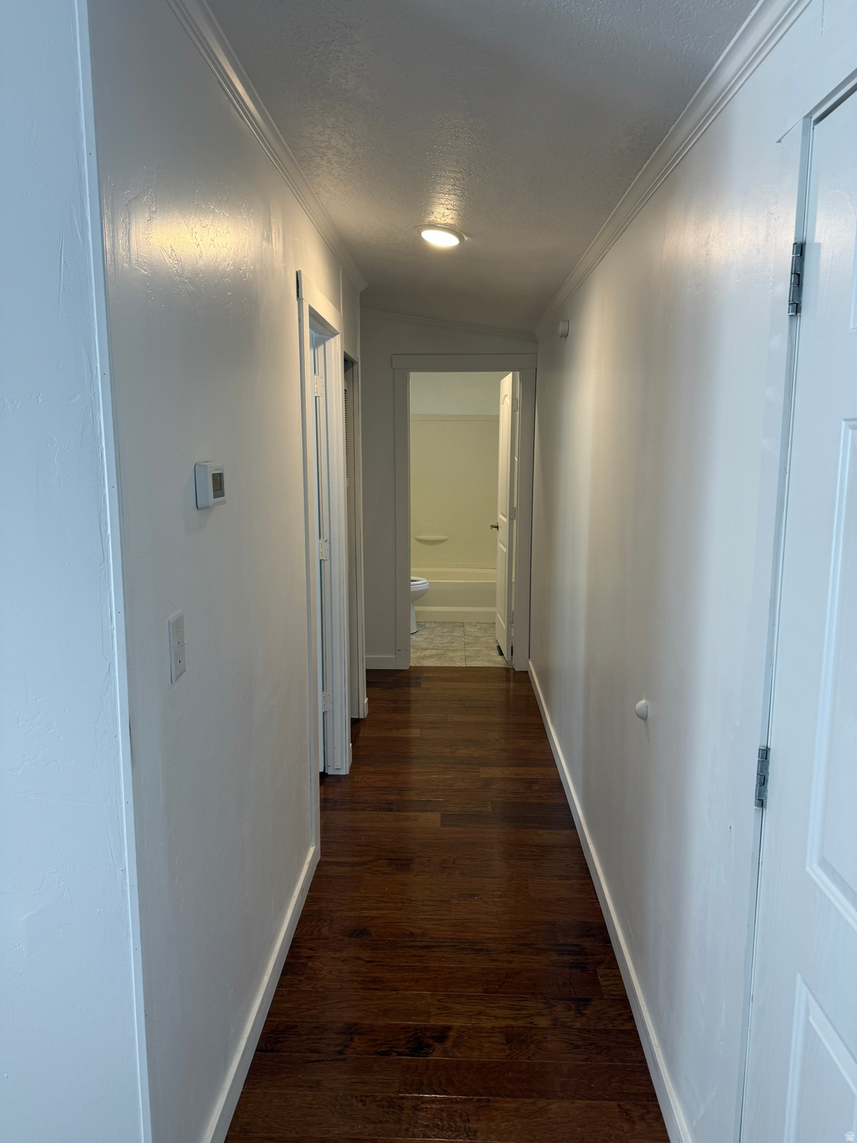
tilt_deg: -9.7
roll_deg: -0.5
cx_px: 428
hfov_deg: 56.8
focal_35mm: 24
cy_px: 572
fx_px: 792
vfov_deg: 71.6
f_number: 1.78
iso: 125
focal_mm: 6.76
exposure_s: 1/120
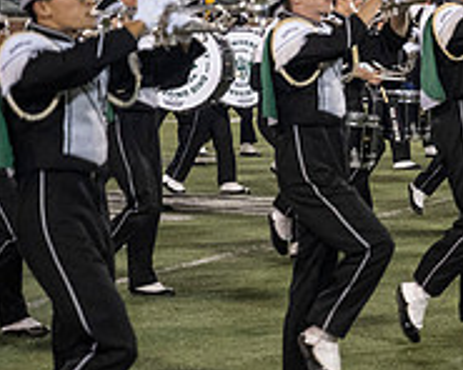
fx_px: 2823
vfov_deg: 7.5
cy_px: 6
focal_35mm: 206
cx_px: 703
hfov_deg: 9.1
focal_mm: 70
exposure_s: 1/500
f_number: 4
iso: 2500
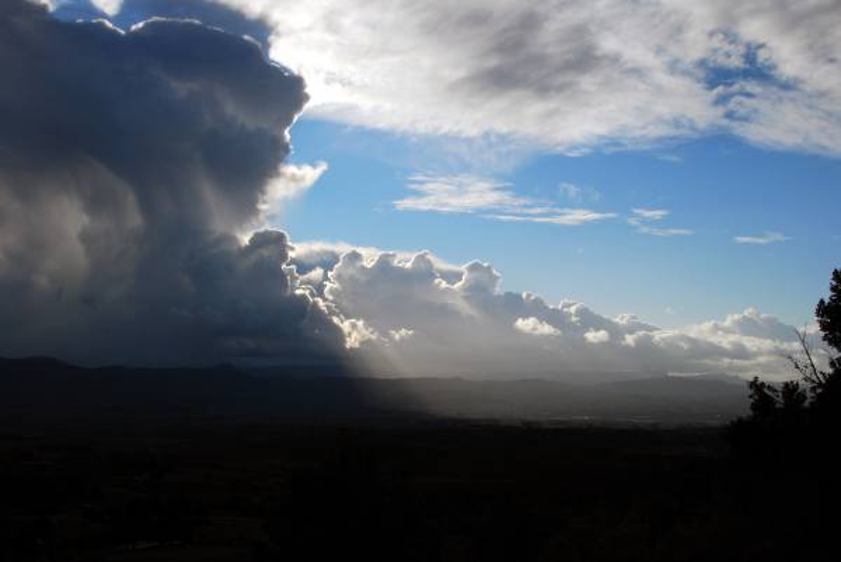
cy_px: 281
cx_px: 420
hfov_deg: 49.5
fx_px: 912
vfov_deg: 34.3
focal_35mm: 39
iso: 200
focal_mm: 26
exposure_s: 1/400
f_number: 18
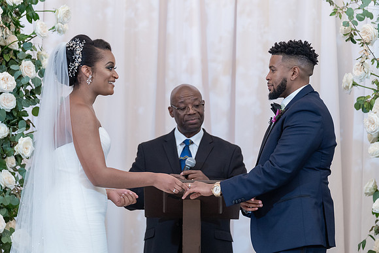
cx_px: 194
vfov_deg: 7.4
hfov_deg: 11.0
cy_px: 115
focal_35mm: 186
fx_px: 1962
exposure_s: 1/100
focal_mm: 170
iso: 2000
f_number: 4
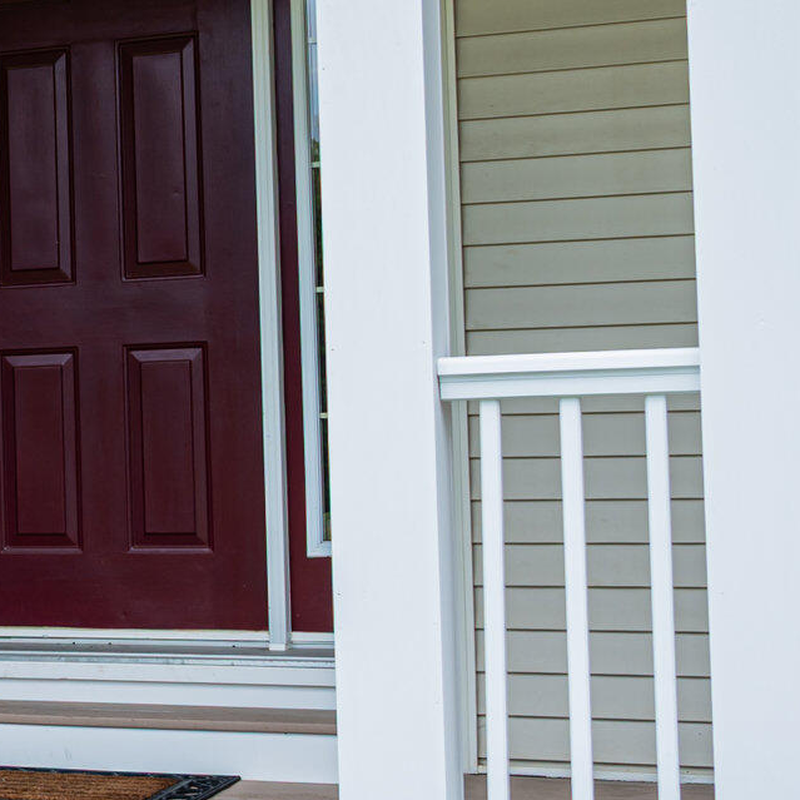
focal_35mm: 83
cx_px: -153
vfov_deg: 20.9
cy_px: 362
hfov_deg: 19.7
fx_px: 2170
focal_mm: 24
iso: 100
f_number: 5.6
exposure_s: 1/200
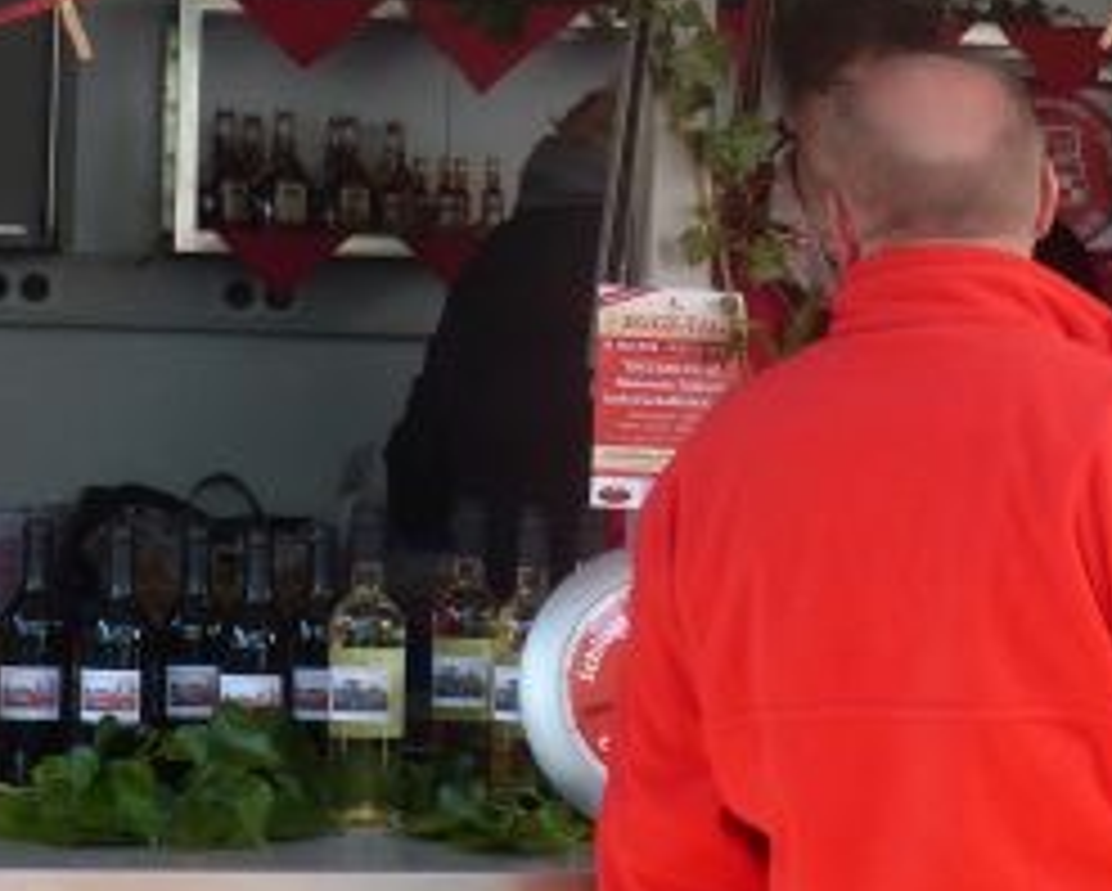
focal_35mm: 120
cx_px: 603
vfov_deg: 12.9
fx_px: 3952
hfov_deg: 16.0
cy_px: 387
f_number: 4
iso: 100
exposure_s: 1/200
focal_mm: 6.8
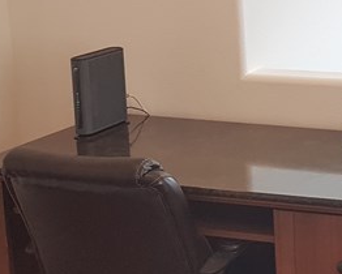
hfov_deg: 18.5
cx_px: 393
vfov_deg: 15.5
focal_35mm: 99
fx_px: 1003
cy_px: 80
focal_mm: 4.2
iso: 64
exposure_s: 1/60
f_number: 1.7
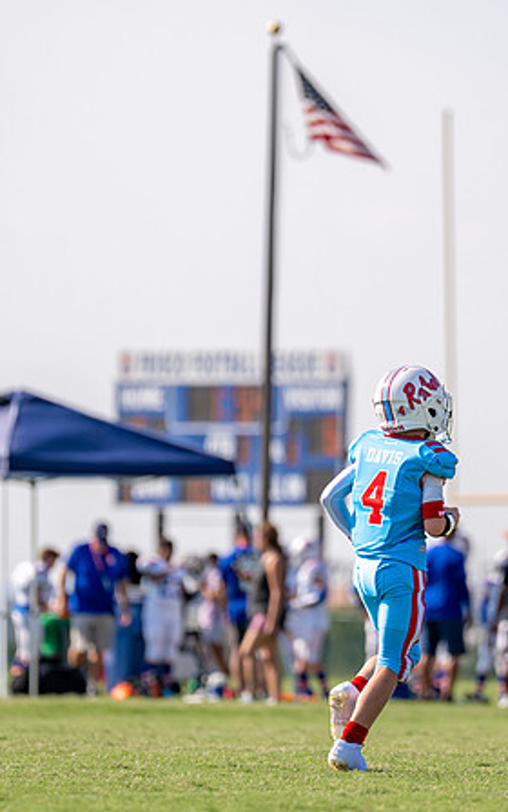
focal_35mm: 418
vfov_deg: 5.0
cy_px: 400
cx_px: 323
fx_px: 9259
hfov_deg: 3.1
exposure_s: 1/2500
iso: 125
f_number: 2.8
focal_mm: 200
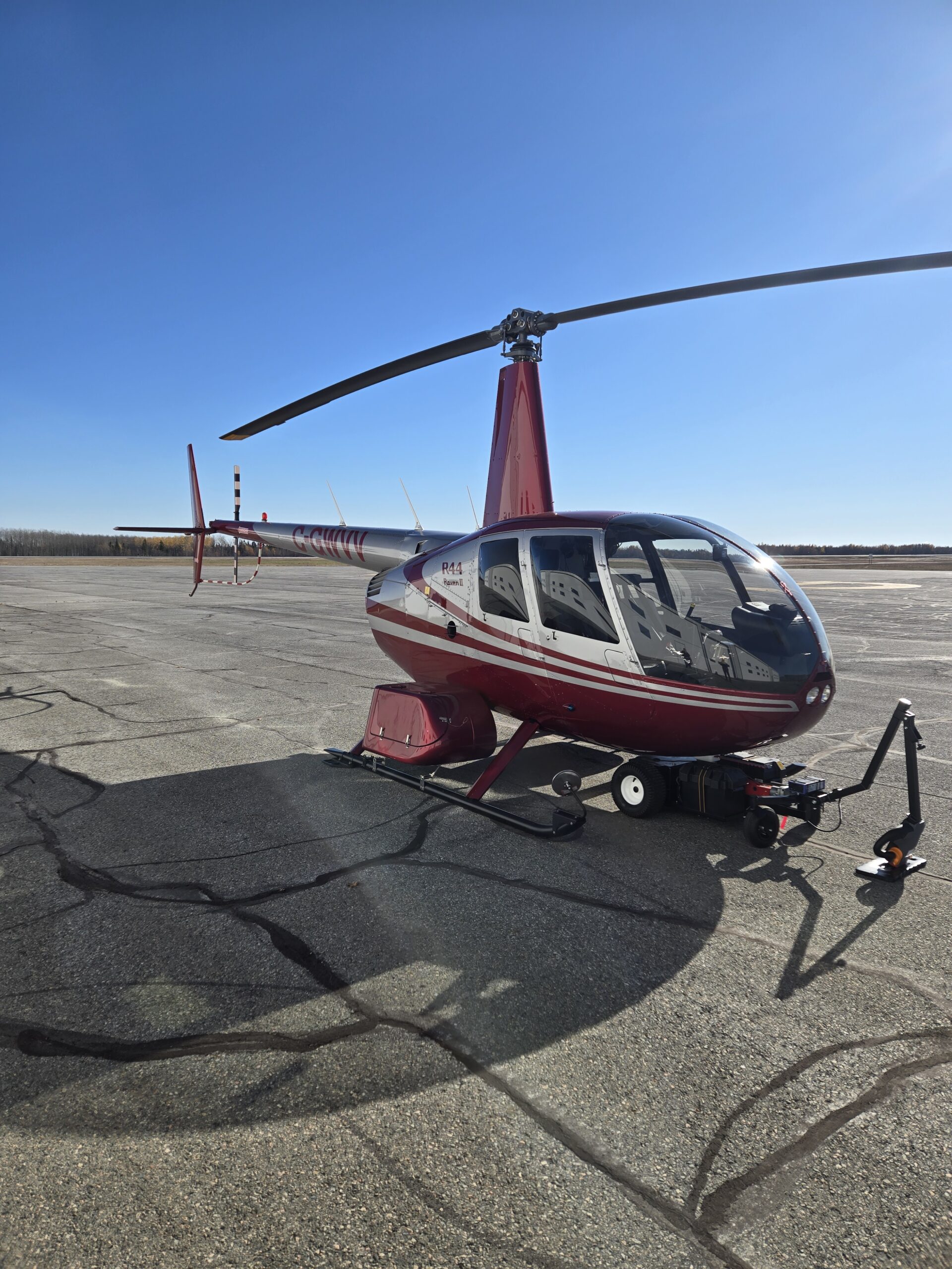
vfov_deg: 73.9
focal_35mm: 23
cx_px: 476
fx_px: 843
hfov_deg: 58.9
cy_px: 634
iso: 25
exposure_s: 1/2503
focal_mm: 5.4
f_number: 1.8
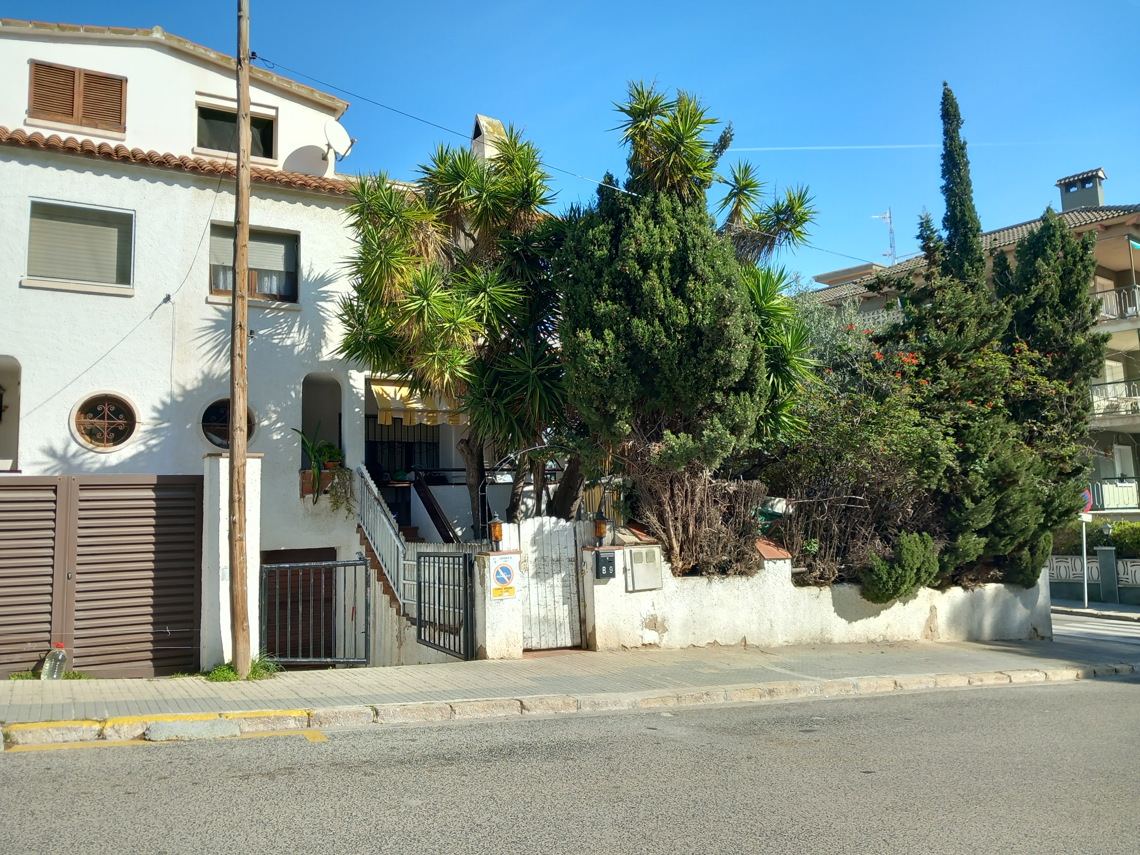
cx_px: 570
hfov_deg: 65.3
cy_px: 428
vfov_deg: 51.4
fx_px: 889
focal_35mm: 27
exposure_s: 1/258
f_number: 1.8
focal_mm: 4
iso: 20
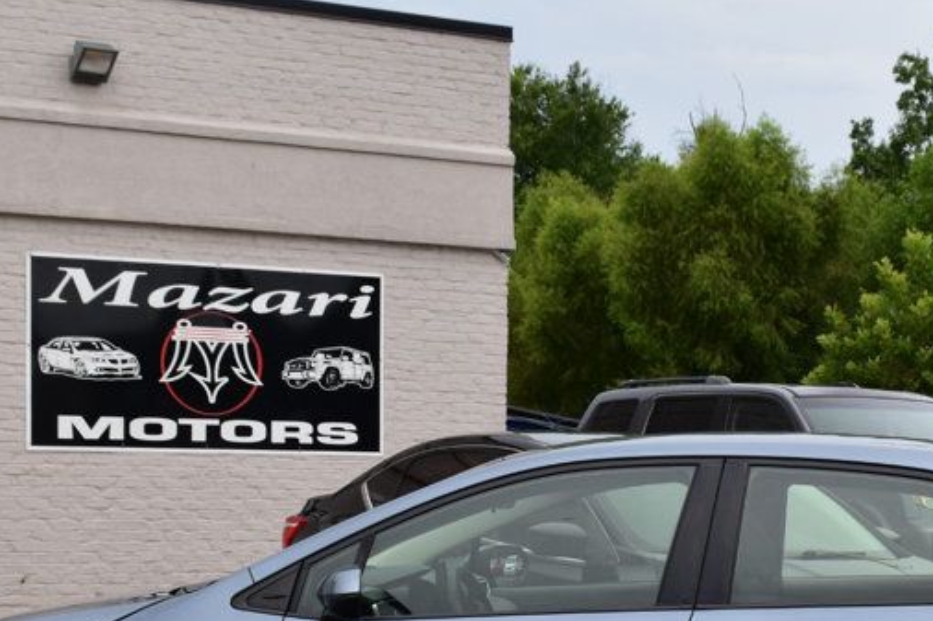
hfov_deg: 23.0
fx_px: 2280
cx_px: 632
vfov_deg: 15.3
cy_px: 595
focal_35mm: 88
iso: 400
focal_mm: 29
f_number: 10
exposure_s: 1/250
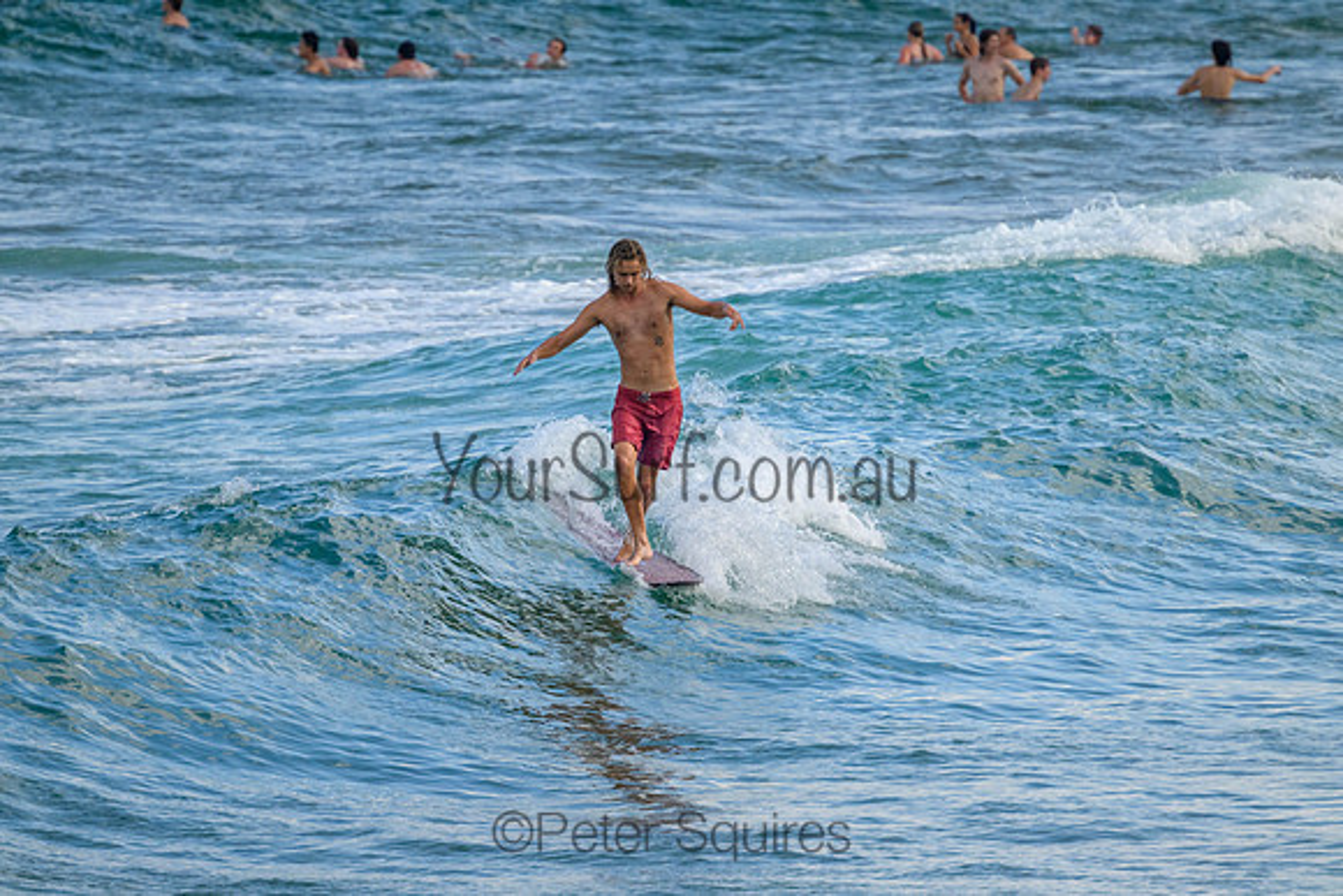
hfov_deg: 2.6
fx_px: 29850
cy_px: 448
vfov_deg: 1.7
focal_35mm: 800
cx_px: 672
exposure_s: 1/2000
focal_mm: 800
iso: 1800
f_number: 11
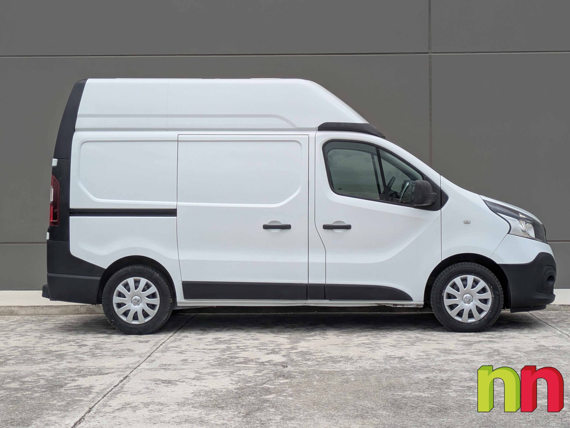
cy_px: 215
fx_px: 412
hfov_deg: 69.4
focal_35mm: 25
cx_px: 297
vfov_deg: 54.9
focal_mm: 6.86
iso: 80
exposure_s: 1/3200
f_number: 1.8
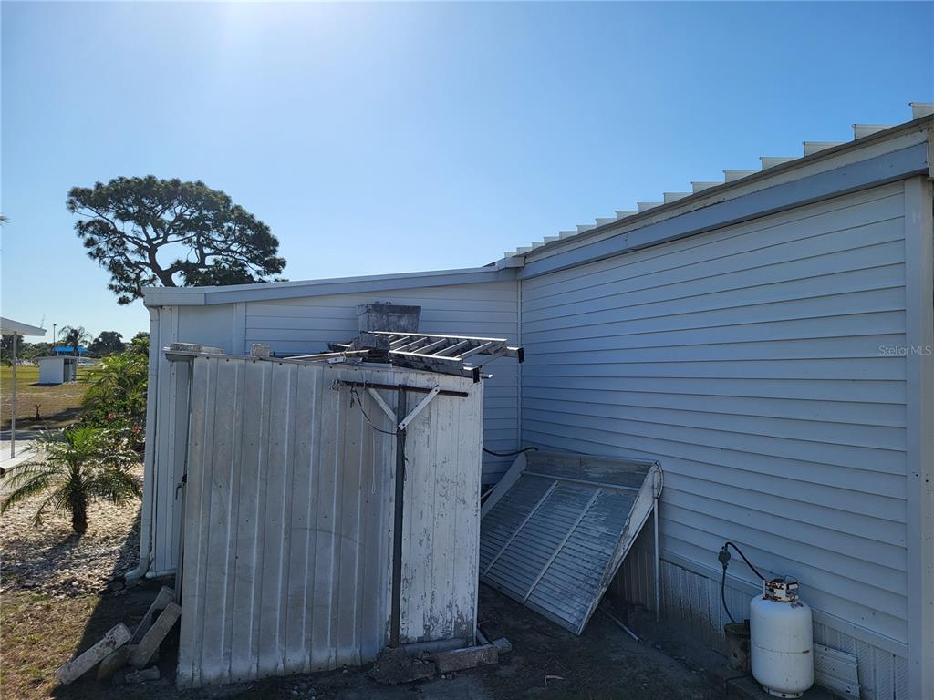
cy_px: 350
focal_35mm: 26
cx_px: 467
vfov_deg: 53.1
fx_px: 702
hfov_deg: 67.3
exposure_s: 1/3988
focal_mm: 5.4
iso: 40
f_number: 1.8
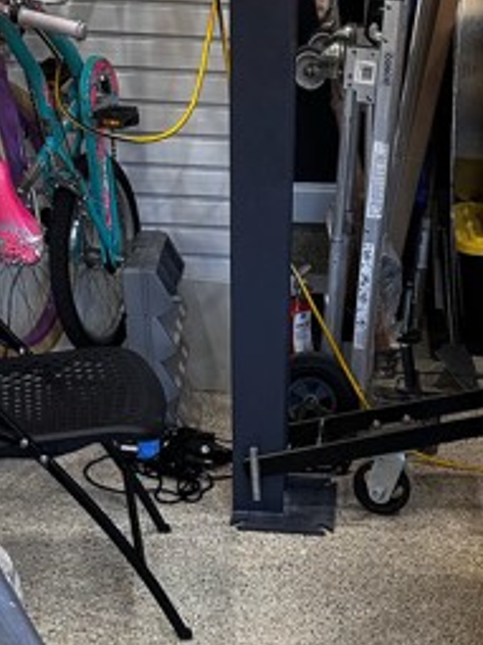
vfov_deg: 26.8
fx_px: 1229
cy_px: 728
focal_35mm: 66
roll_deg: -4.4
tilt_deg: -35.3
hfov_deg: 22.0
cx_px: 381
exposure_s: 1/72
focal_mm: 6.86
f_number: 1.78
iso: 250
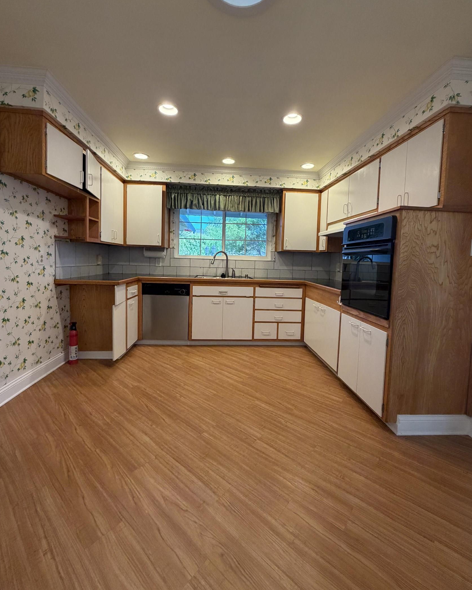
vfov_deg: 96.7
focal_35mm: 15
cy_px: 277
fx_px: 262
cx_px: 234
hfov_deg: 84.0
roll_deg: -1.9
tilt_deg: -3.2
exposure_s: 1/120
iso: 320
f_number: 2.2
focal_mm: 2.22
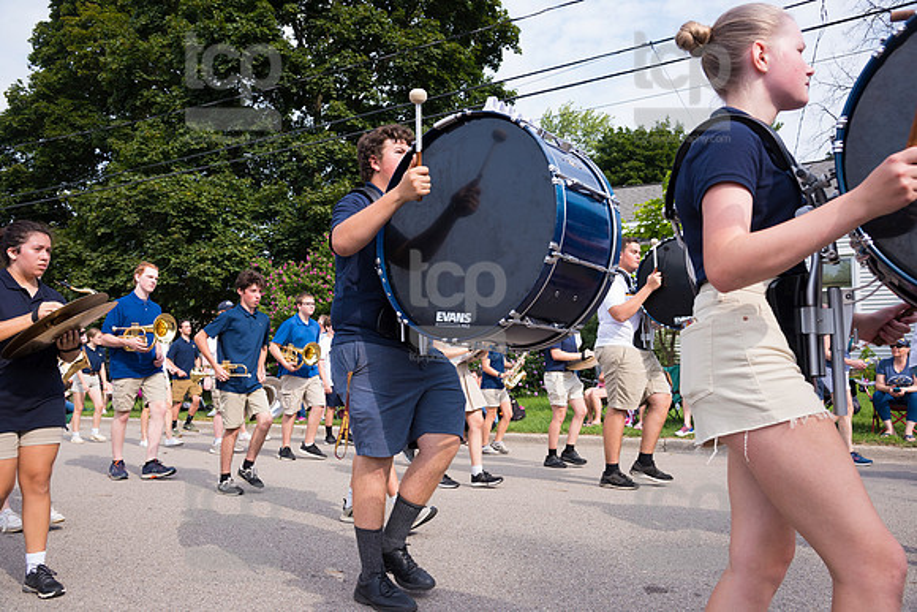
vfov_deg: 43.6
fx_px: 764
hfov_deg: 61.9
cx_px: 458
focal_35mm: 30
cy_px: 306
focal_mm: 30
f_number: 6.3
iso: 360
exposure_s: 1/500
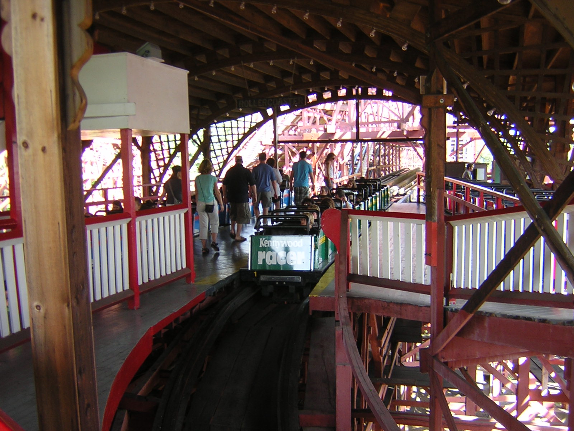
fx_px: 597
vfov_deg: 39.7
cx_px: 287
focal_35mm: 36
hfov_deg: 51.4
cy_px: 216
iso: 100
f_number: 2.6
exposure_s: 1/36.6
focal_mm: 4.7
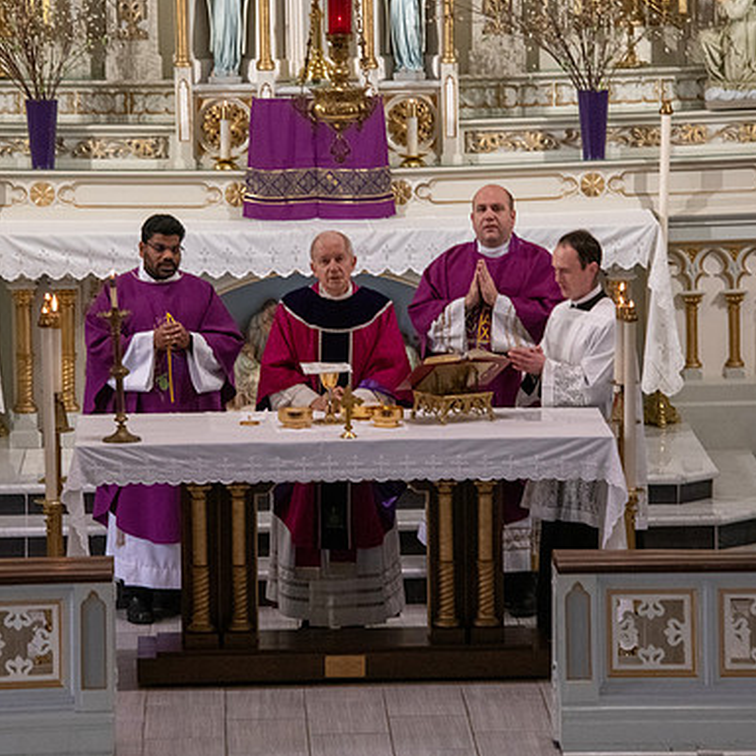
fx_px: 5485
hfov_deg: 7.9
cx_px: 362
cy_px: 379
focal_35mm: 222
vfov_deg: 7.9
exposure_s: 1/100
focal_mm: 170
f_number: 9
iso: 4000
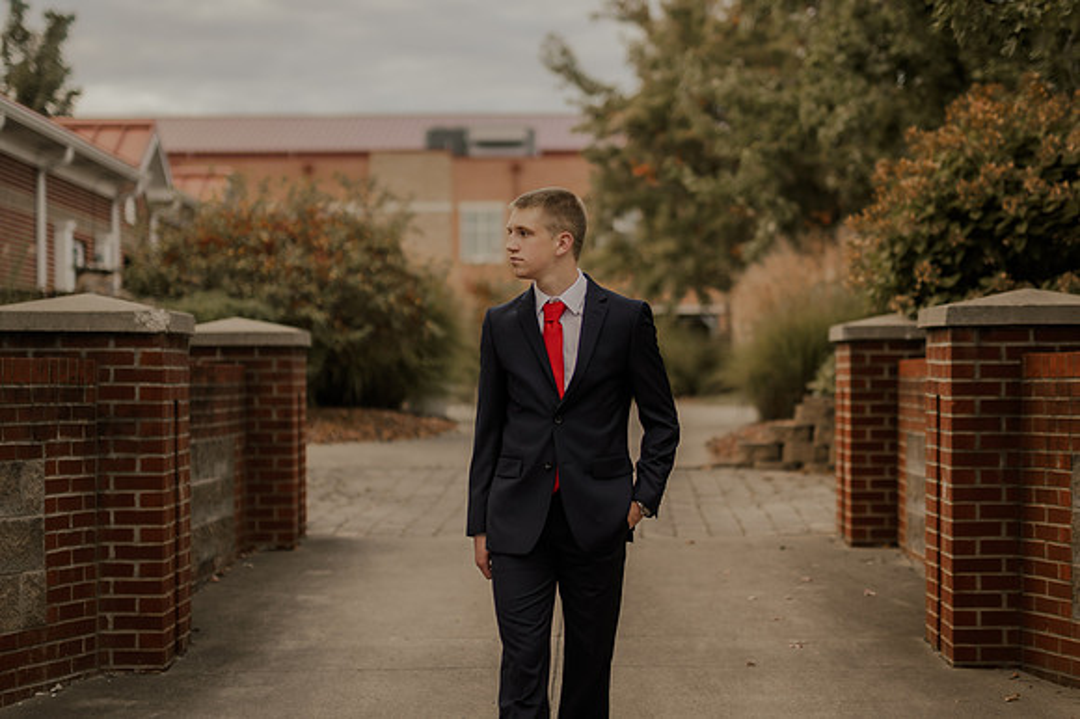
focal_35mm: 75
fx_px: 2249
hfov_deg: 27.0
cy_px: 360
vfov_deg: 18.2
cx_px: 540
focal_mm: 50
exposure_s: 1/320
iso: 100
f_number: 1.4
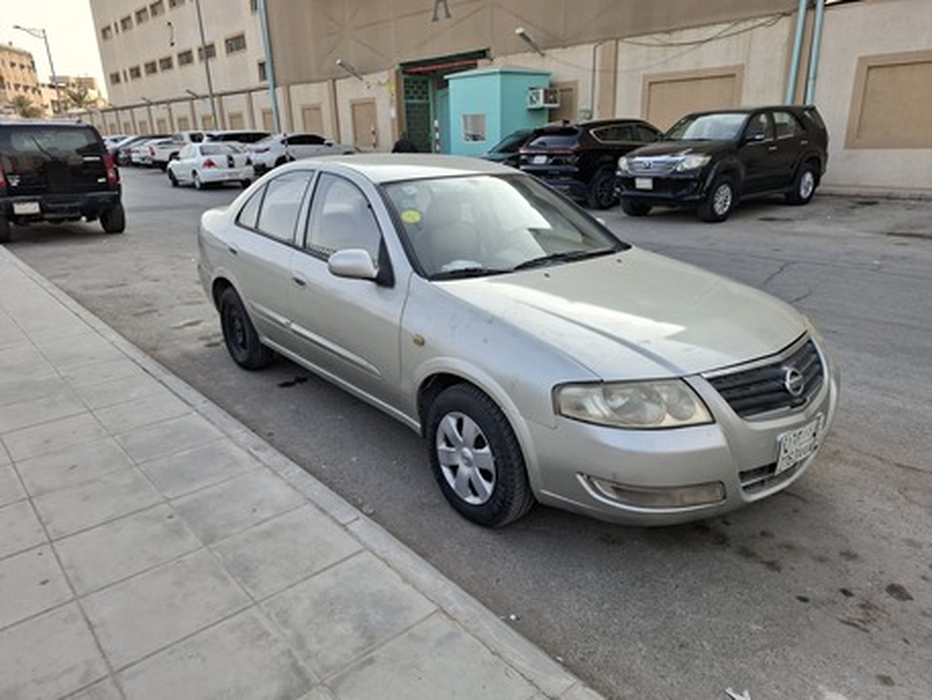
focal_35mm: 23
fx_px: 619
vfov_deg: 58.9
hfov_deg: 73.9
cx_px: 466
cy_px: 350
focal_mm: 5.54
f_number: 1.8
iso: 50
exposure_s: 1/600
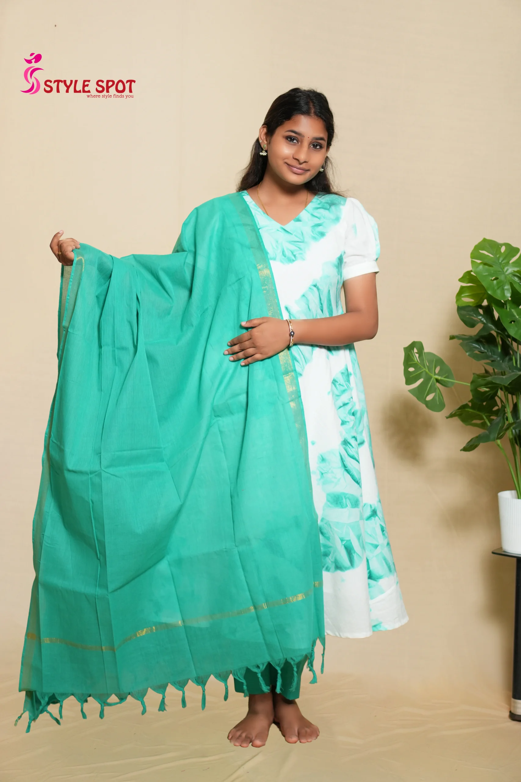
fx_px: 1628
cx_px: 260
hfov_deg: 18.2
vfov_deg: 27.0
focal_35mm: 75
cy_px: 391
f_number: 1.8
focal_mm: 50
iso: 400
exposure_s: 1/160
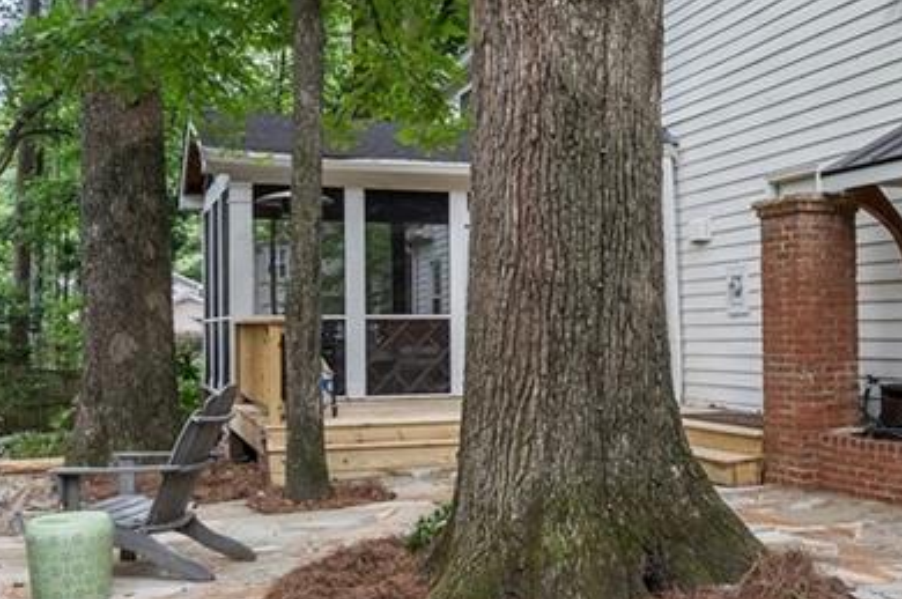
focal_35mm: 42
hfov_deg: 45.6
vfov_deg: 31.6
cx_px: 615
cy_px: 214
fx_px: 1051
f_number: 7.1
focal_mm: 16
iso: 640
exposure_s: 1/160
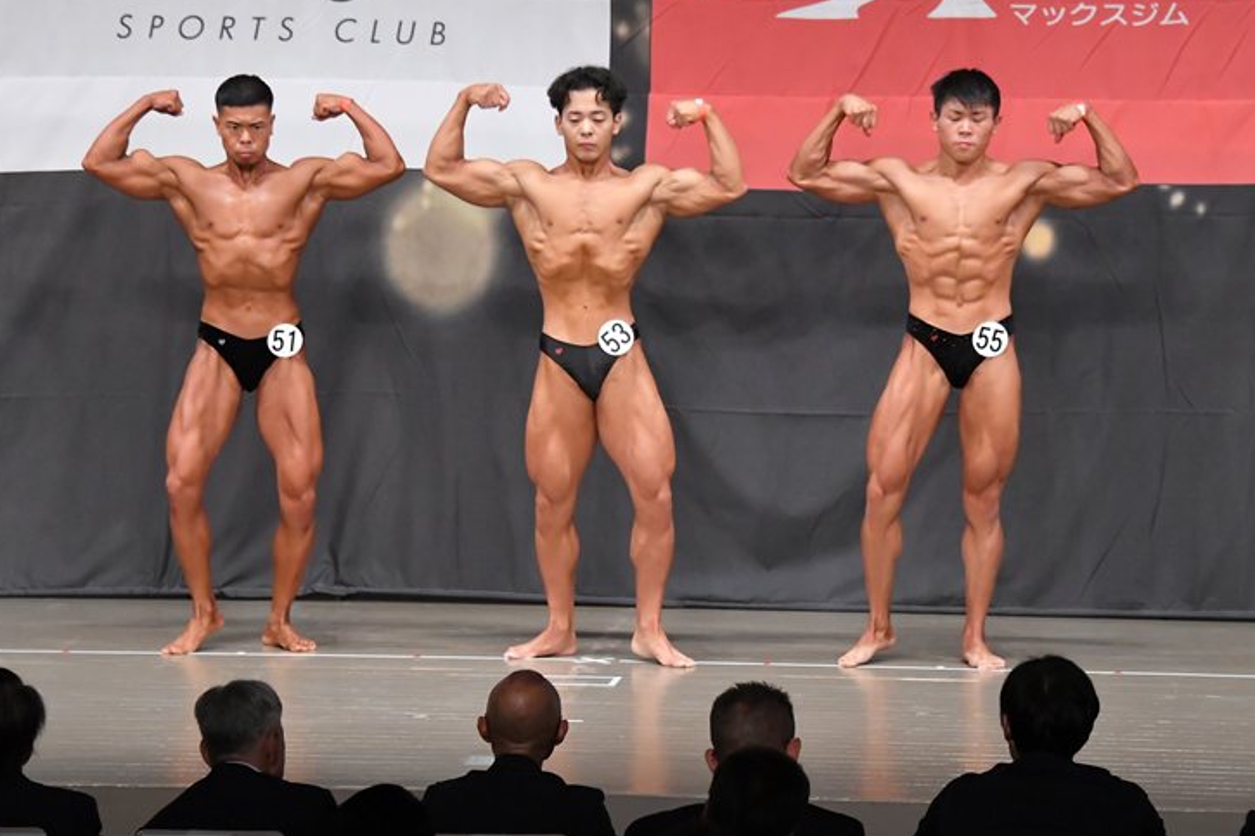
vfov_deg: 7.4
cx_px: 645
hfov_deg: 11.1
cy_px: 393
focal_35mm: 186
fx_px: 6482
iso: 6400
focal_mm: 116
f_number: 5.6
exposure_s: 1/400
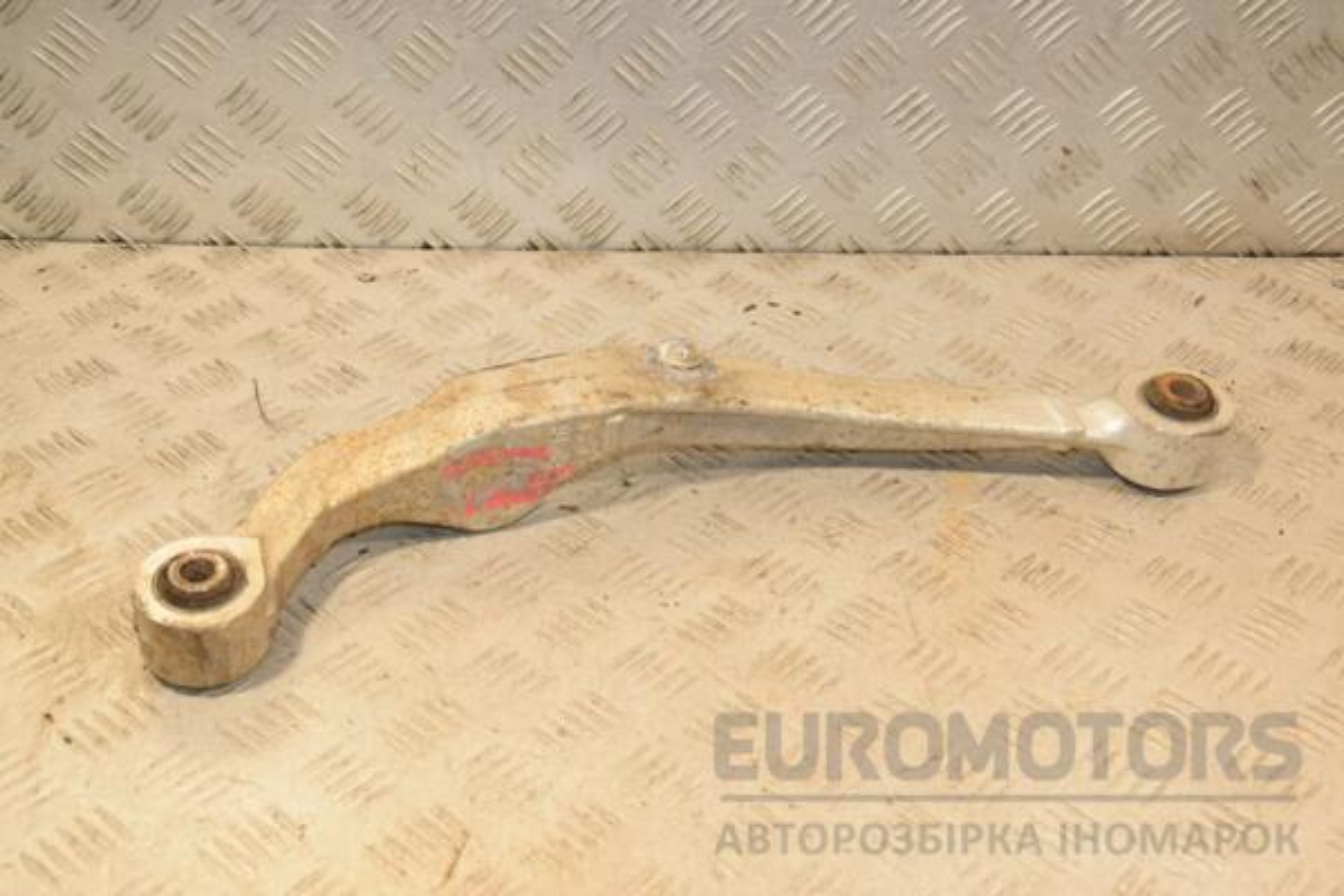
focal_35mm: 48
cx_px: 672
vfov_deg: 28.1
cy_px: 448
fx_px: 1792
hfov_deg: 41.1
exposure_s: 1/200
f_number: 6.3
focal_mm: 32
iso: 800
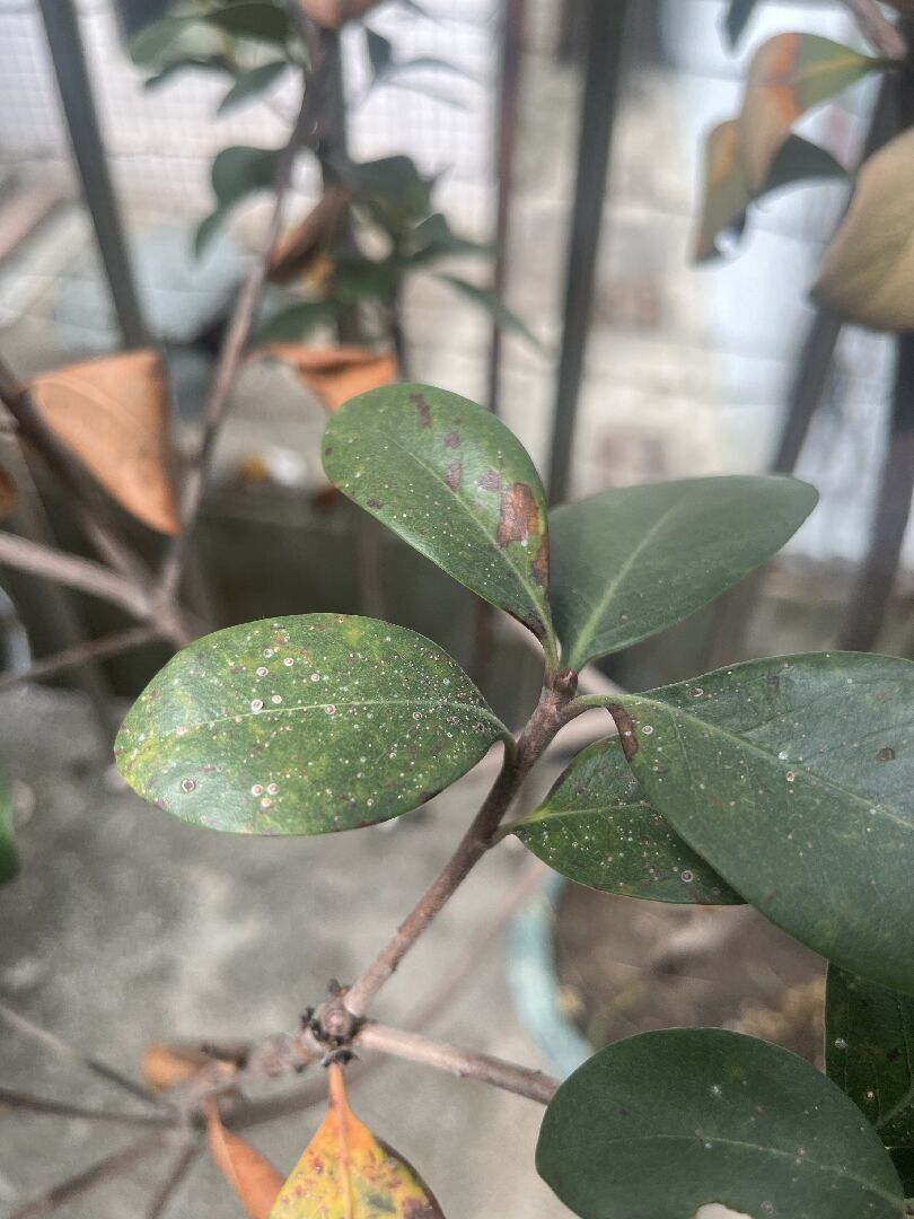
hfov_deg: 53.1
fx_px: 915
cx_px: 457
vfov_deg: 67.3
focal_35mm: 26
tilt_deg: -46.8
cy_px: 610
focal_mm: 5.1
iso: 50
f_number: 1.6
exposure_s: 1/392
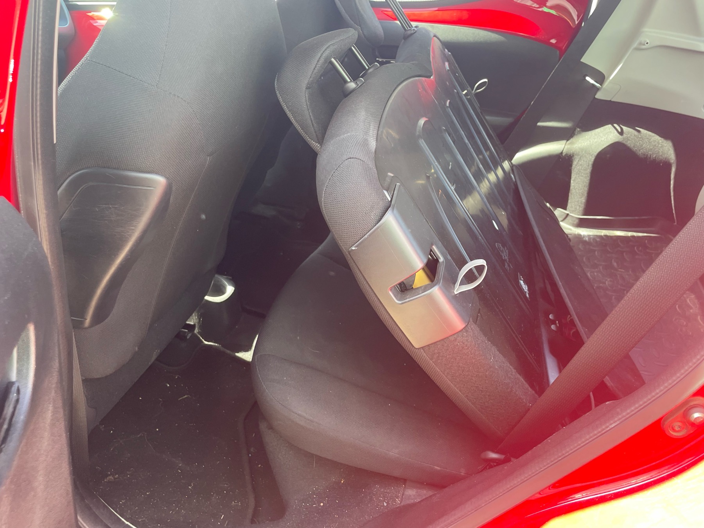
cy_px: 264
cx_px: 352
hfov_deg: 67.3
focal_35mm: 26
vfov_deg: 53.1
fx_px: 529
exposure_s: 1/121
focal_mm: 4.2
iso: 100
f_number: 1.6
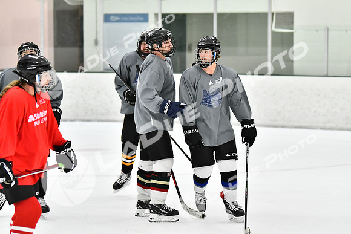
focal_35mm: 168
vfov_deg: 8.2
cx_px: 176
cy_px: 117
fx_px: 1638
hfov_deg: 12.2
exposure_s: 1/1250
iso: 5000
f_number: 2.8
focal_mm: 112
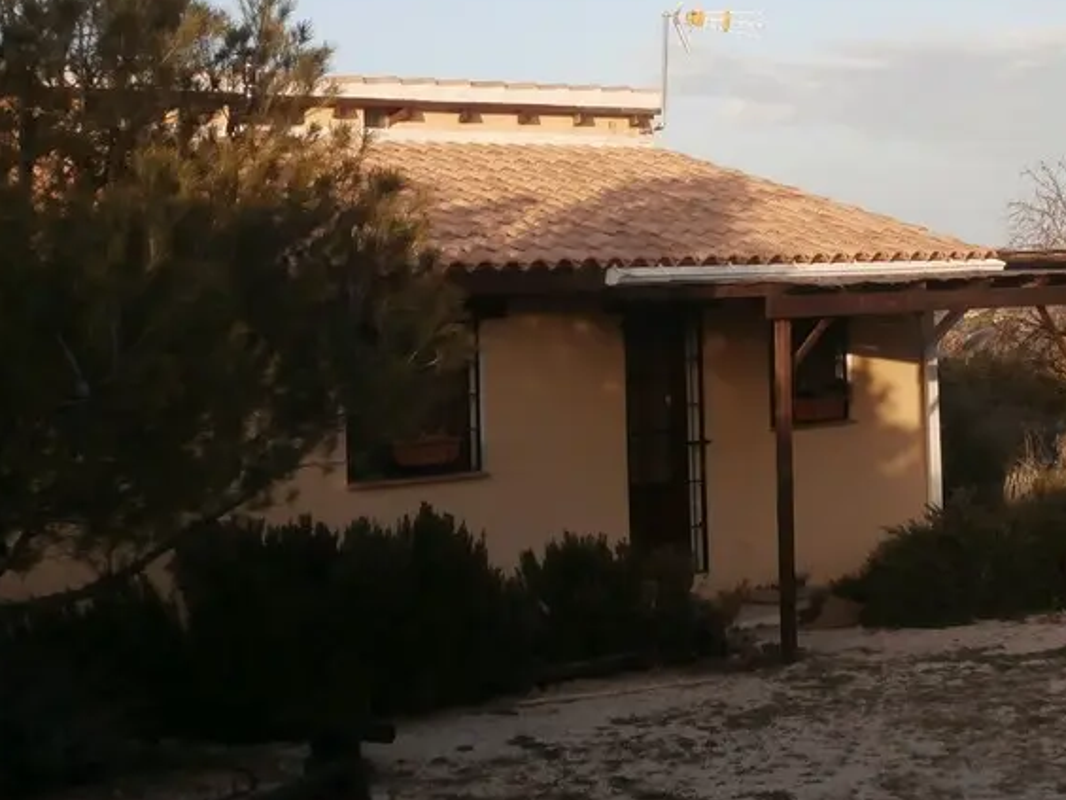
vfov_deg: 21.2
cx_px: 646
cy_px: 214
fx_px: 2125
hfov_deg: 28.1
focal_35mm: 69
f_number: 3.9
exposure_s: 1/500
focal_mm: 6.67
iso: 125
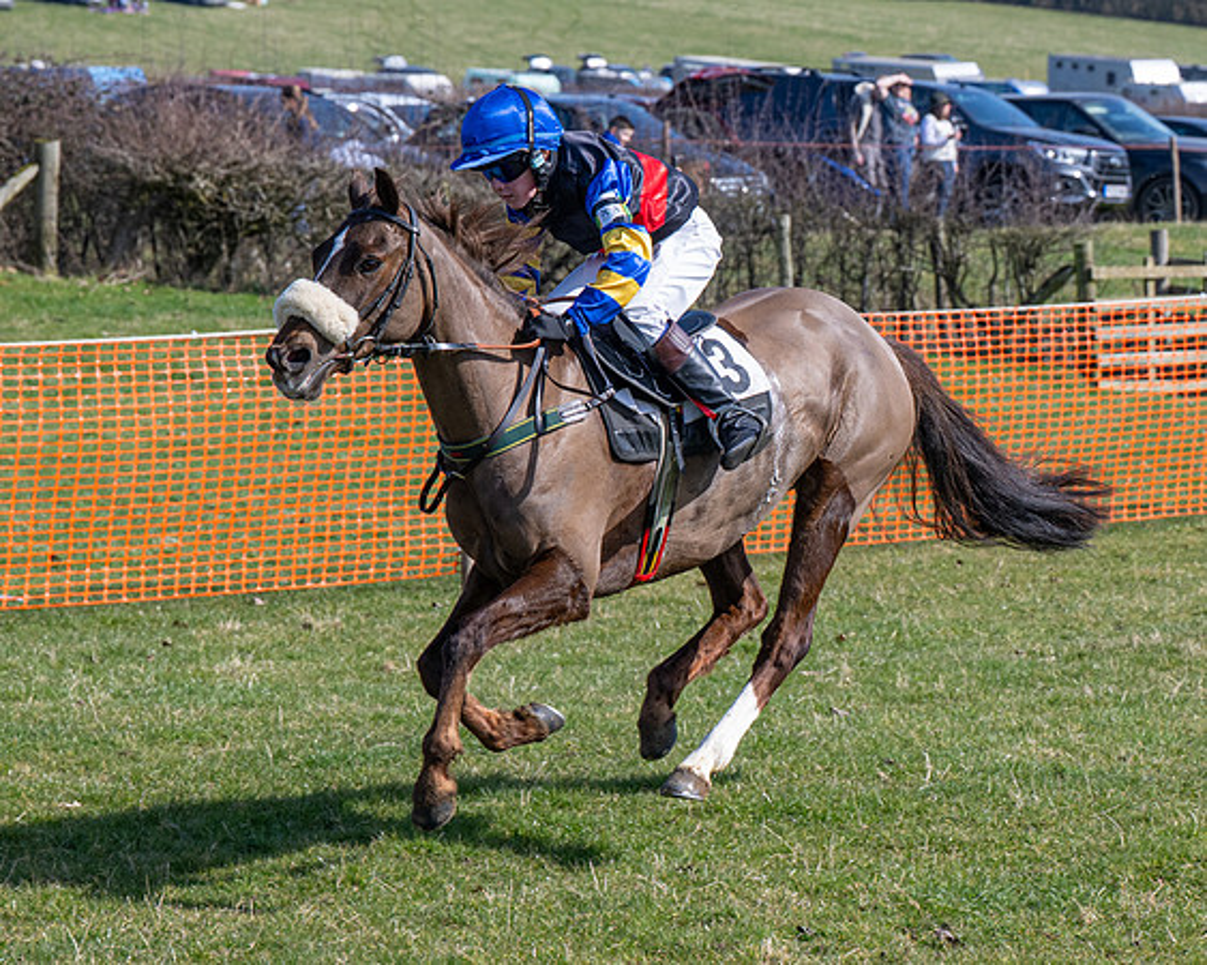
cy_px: 440
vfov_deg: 9.7
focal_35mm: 160
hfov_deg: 12.1
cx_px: 557
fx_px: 5705
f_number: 5
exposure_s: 1/1250
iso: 200
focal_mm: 72
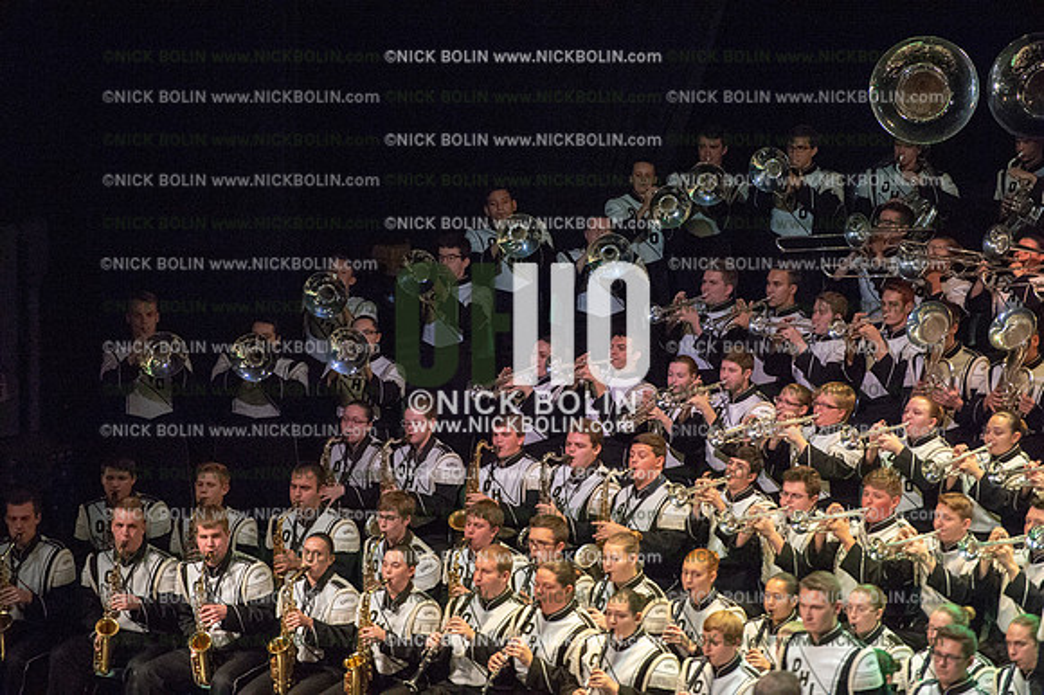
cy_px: 348
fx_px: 5796
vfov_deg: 6.9
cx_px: 522
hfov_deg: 10.3
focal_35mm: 200
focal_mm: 200
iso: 8000
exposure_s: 1/1600
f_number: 2.8
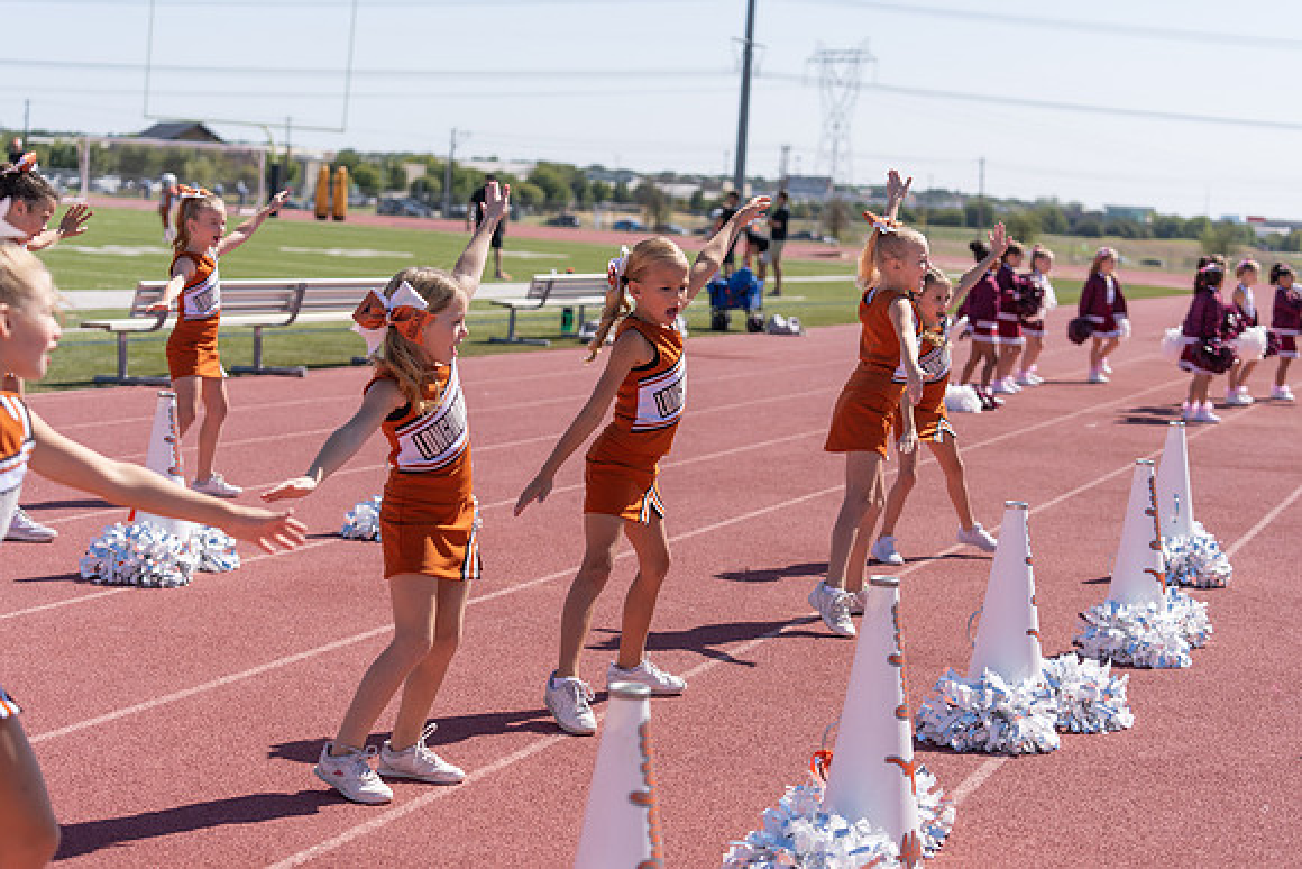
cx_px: 651
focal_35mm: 70
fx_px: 2532
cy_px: 434
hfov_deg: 28.8
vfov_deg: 19.5
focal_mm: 70
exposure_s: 1/1600
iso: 125
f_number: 3.5
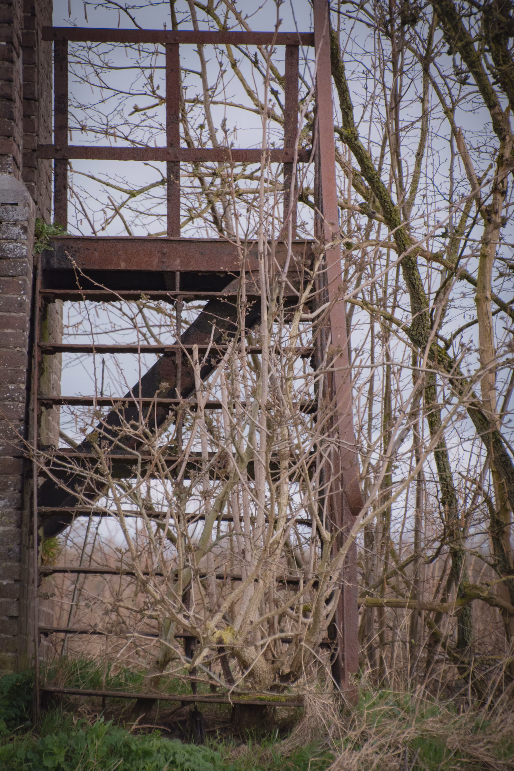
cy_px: 386
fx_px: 5461
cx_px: 257
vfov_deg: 8.1
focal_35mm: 255
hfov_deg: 5.4
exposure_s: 1/800
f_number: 6.3
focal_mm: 170
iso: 800
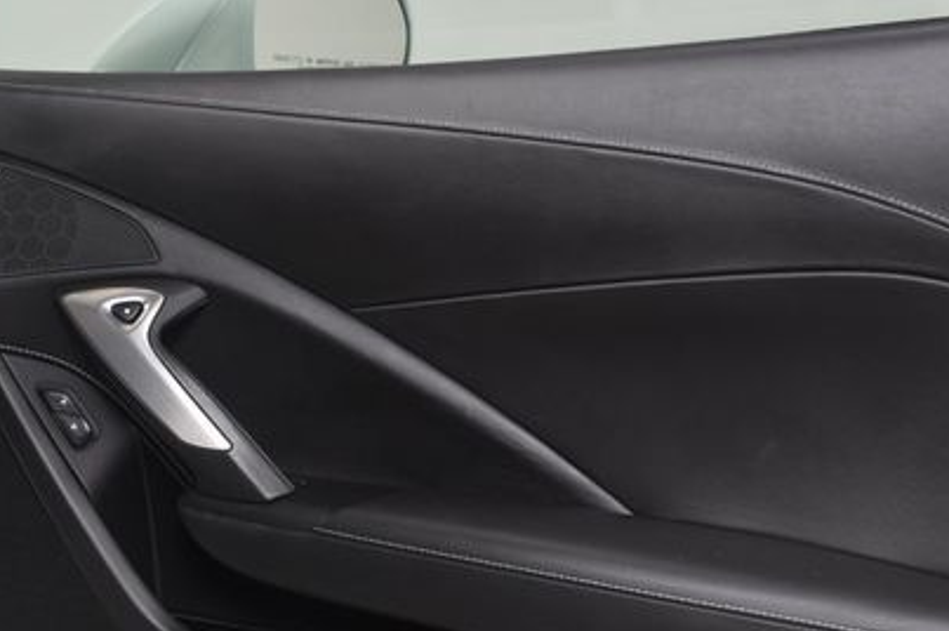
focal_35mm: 54
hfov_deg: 36.8
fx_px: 1422
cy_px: 459
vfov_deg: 24.8
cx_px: 539
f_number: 4.5
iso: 100
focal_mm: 23
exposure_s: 1/160
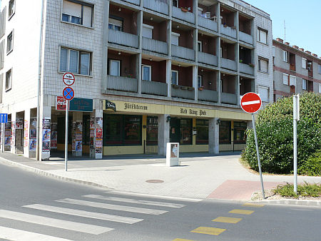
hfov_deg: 52.6
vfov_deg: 40.7
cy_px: 120
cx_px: 160
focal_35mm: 35
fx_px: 325
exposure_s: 1/250
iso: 100
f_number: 5.6
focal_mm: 7.4
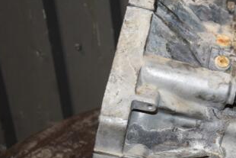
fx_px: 571
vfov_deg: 15.6
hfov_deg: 22.7
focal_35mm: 87
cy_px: 125
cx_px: 222
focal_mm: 30
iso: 800
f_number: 5
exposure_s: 1/60
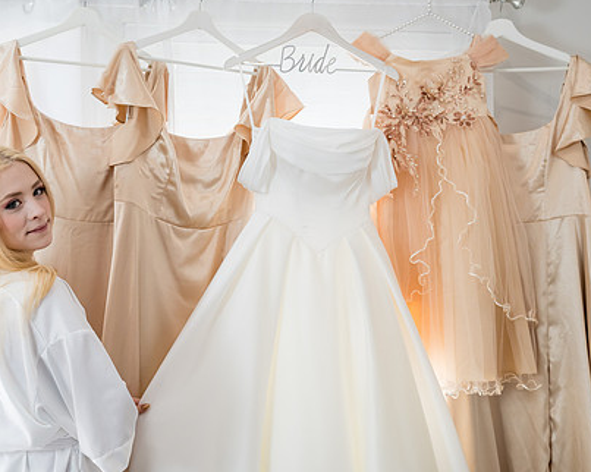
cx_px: 244
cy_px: 204
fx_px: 962
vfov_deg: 27.6
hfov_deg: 34.1
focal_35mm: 55
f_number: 4
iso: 1000
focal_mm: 35
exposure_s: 1/320
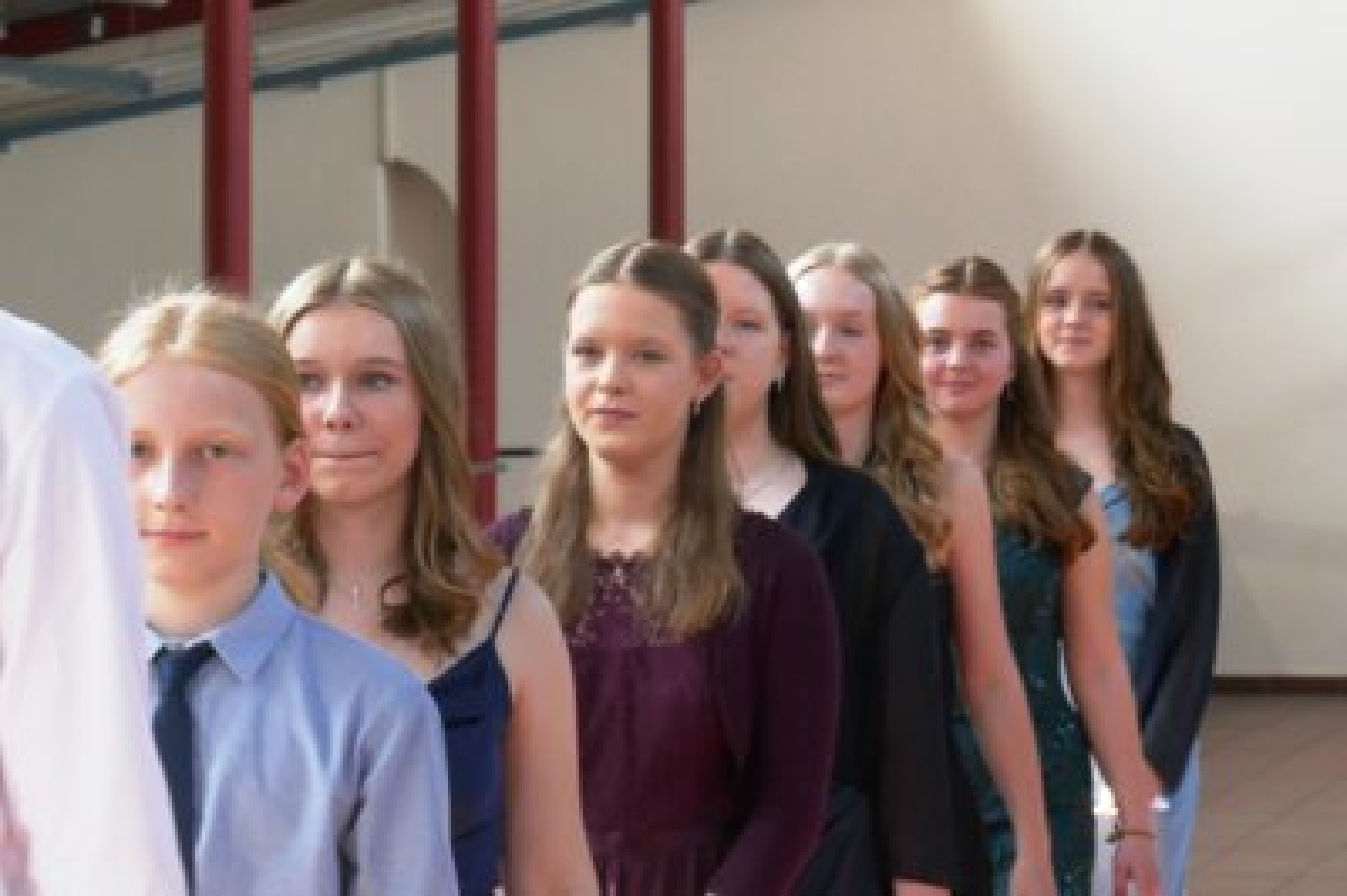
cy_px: 448
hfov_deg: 12.8
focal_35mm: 160
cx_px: 674
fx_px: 5982
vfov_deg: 8.6
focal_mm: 58.3
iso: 1000
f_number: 5.9
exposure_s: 1/100
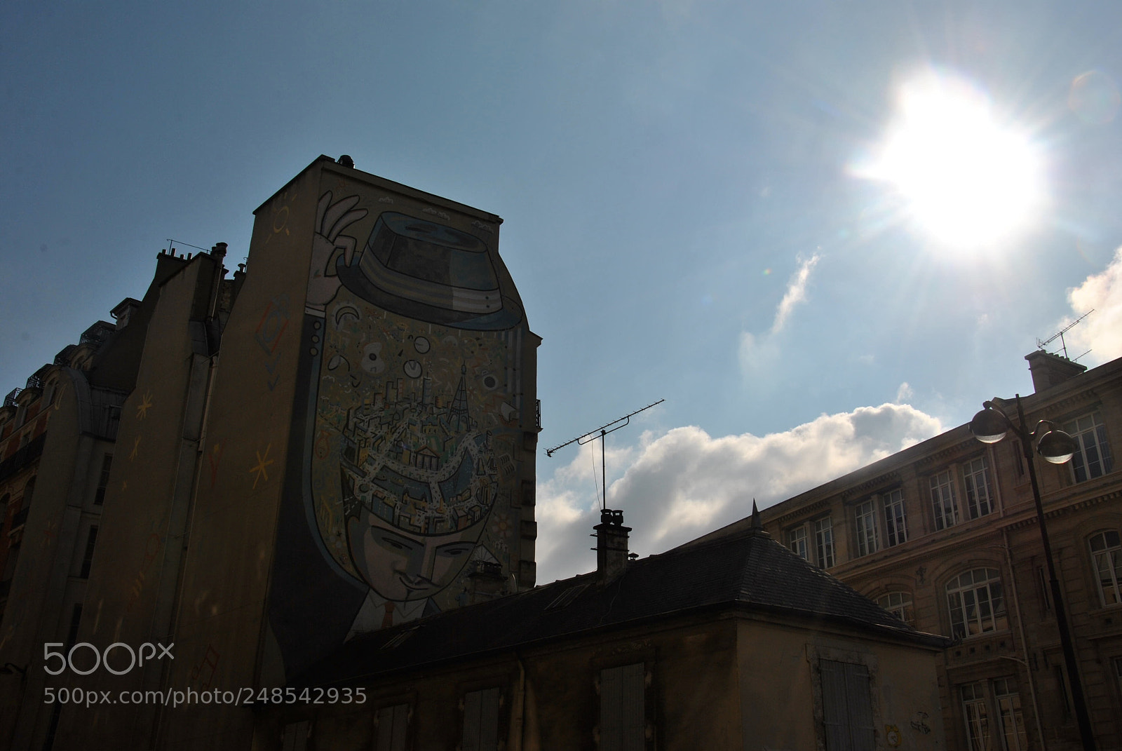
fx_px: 1123
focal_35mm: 36
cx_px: 561
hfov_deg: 53.1
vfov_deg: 37.0
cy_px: 376
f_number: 13
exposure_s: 1/640
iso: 100
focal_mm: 24
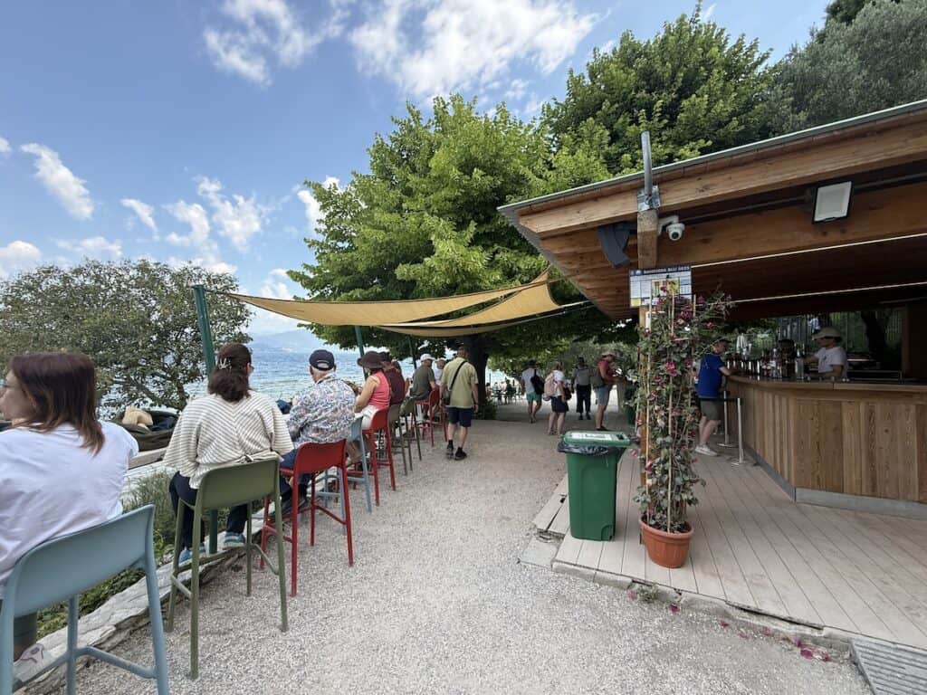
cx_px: 464
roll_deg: -1.0
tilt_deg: +3.2
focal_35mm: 14
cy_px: 348
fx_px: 375
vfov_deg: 85.7
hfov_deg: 102.1
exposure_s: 1/631
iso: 64
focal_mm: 2.22
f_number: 2.2
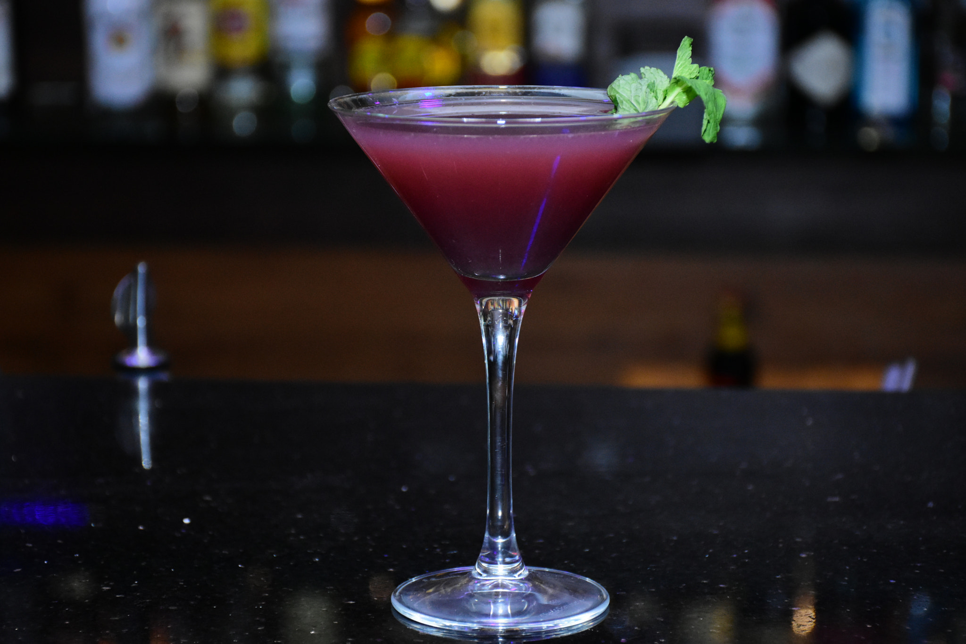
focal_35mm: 99
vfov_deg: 13.8
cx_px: 483
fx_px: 2656
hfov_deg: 20.6
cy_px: 322
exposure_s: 1/200
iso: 3200
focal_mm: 66
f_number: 5
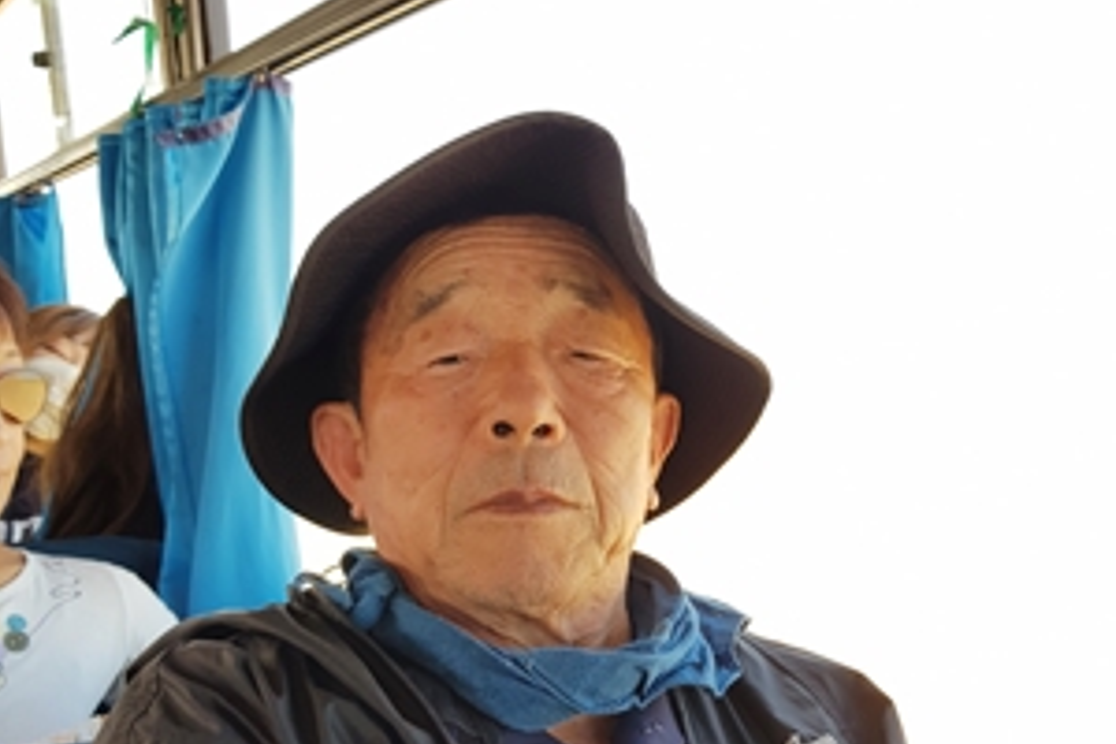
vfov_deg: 35.5
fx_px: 1147
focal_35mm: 37
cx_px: 569
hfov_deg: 51.9
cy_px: 510
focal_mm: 4.2
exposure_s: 1/258
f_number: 1.7
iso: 40
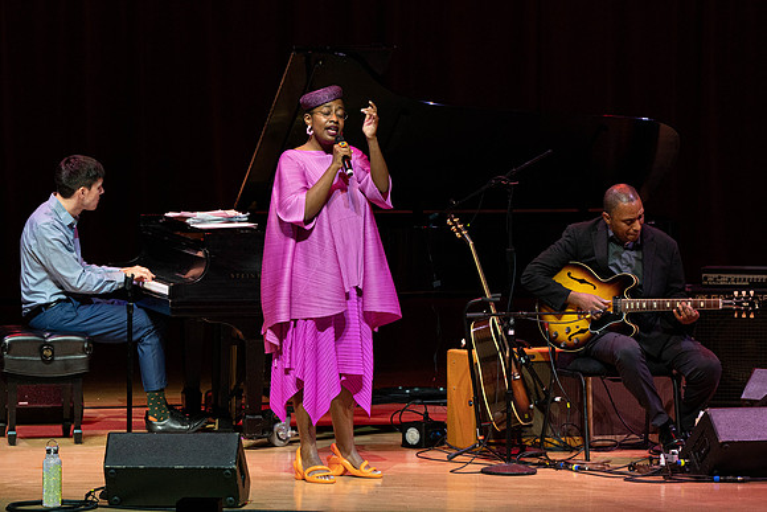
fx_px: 6954
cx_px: 350
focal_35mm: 326
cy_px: 234
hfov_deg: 6.3
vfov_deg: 4.2
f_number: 8
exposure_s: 1/320
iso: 4000
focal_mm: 300
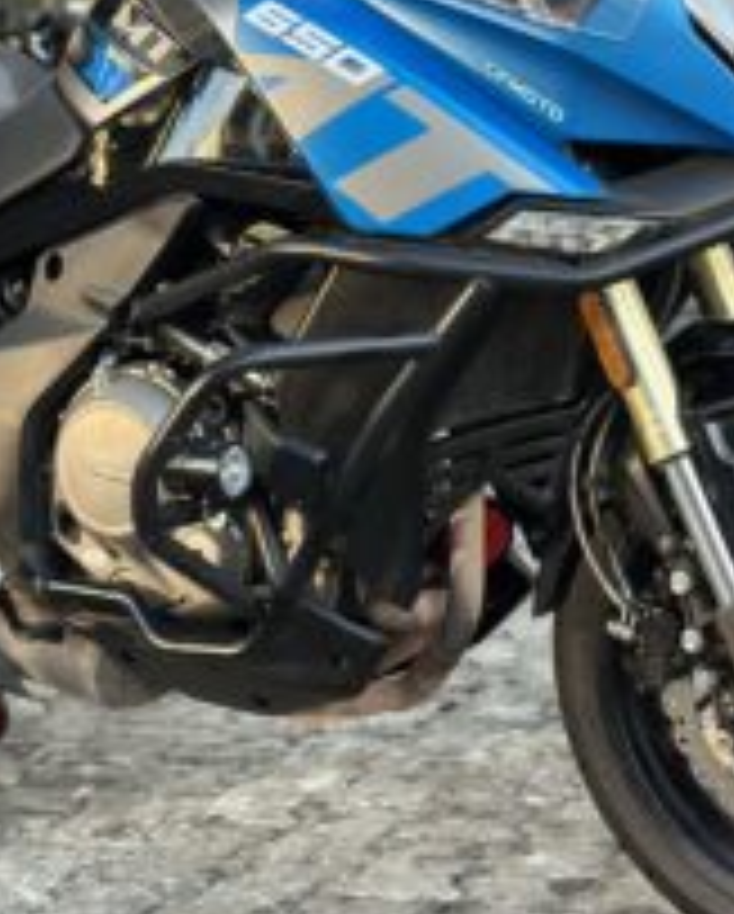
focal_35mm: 86
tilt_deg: -2.9
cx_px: 581
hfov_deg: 17.8
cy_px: 254
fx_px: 2330
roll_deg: +1.0
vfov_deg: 22.0
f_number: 1.78
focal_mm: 6.86
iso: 125
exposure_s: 1/161
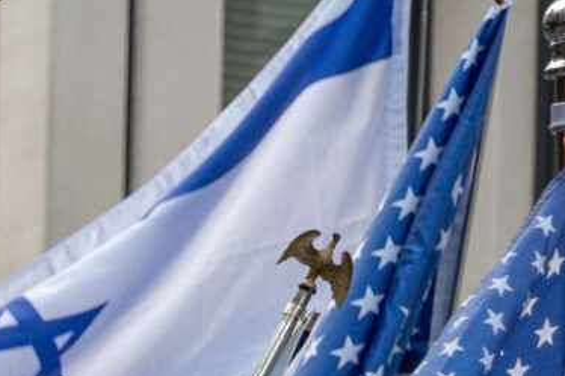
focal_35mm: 301
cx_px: -1103
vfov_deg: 4.3
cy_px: 1234
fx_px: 4722
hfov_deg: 6.3
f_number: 3.5
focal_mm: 44
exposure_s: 1/160
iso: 1250
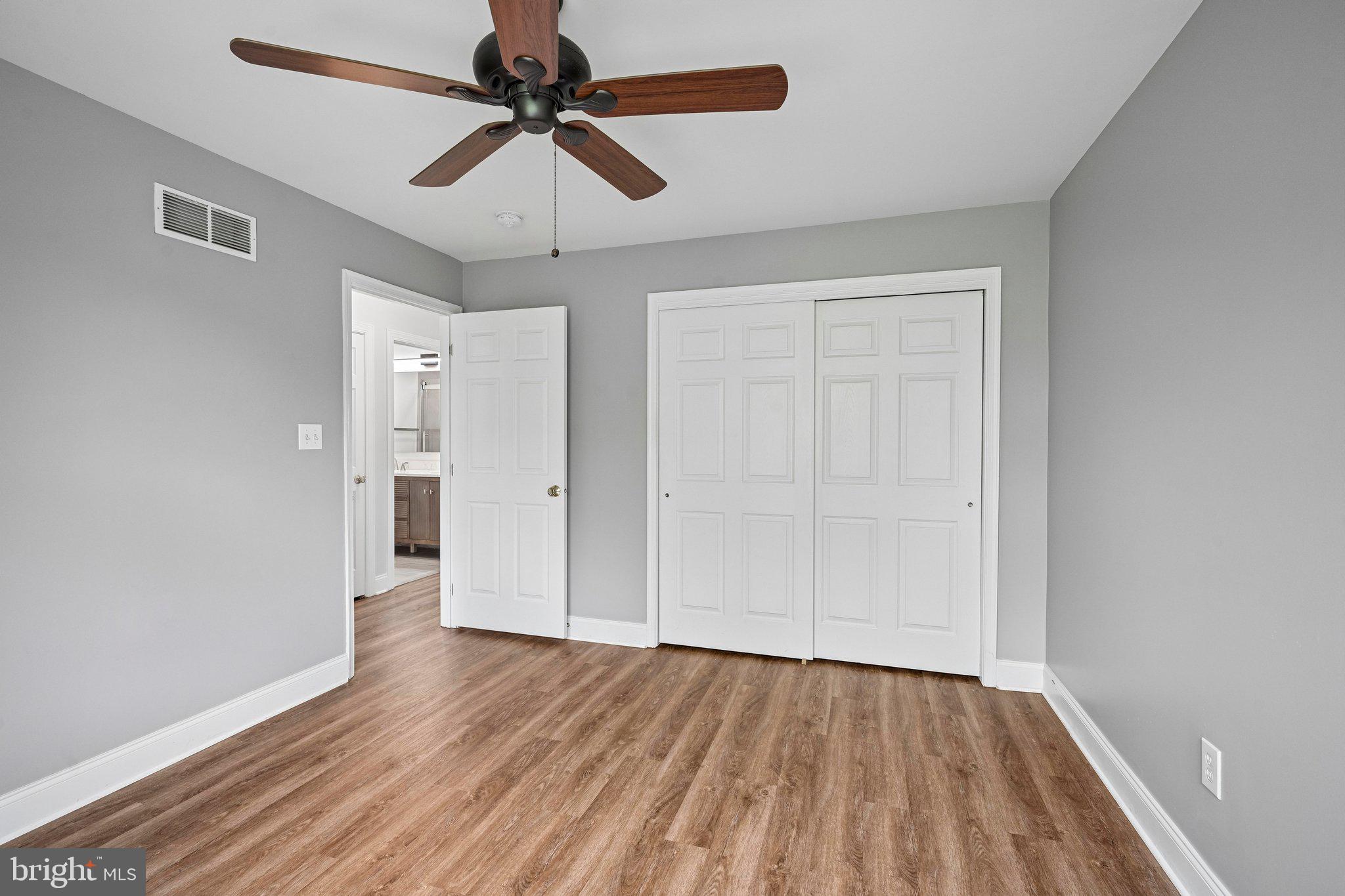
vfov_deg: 73.7
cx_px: 672
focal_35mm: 16
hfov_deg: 96.7
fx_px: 598
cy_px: 448
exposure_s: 1/40
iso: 800
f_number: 8
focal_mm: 16
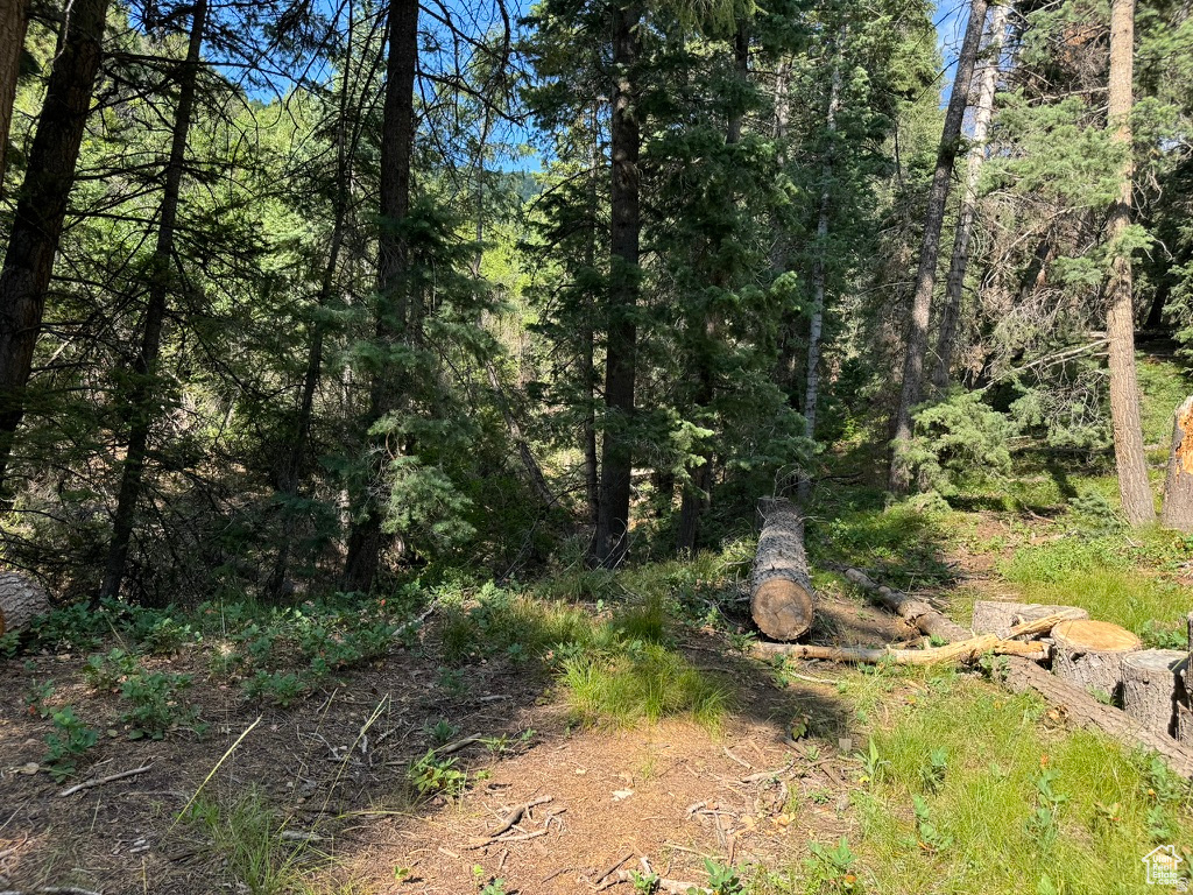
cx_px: 596
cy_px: 448
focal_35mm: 24
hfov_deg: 71.6
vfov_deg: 56.8
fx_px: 827
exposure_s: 1/715
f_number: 1.78
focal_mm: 6.76
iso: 80
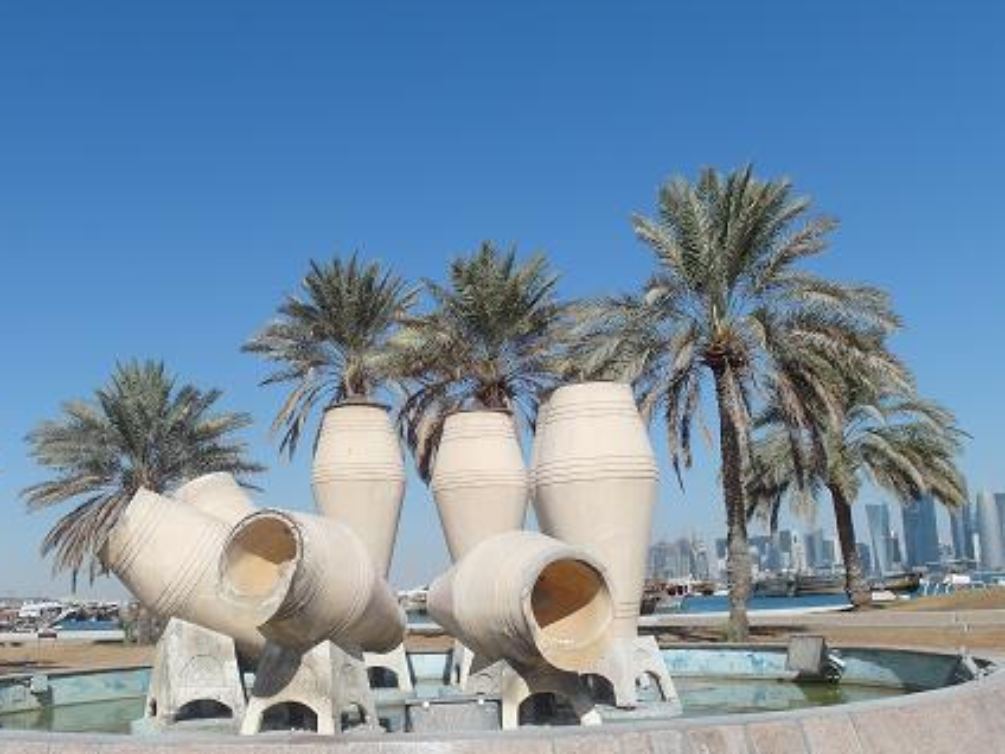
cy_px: 441
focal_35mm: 37
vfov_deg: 38.6
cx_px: 326
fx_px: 1074
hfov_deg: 49.2
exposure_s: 1/2000
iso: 80
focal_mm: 5.2
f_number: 3.5
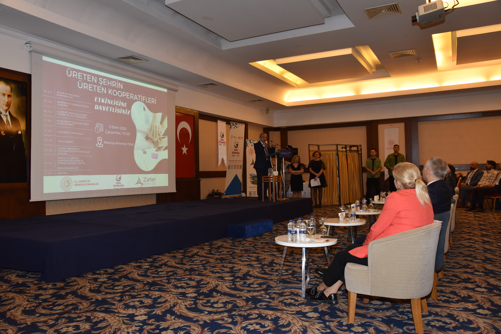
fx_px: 417
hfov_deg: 61.9
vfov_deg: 43.6
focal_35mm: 30
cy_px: 167
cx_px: 250
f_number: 9
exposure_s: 1/60
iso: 2000
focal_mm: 30
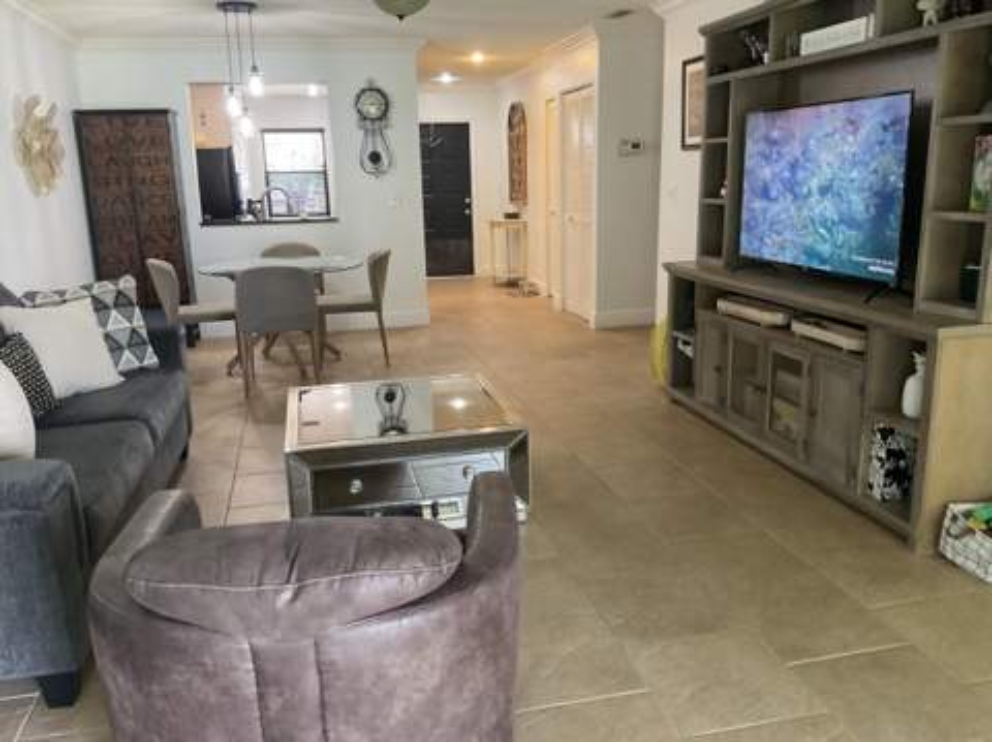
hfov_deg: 61.7
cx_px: 496
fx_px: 830
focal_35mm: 29
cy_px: 371
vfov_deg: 48.2
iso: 200
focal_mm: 3
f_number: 1.8
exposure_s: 1/60
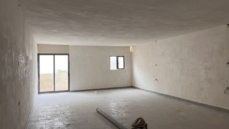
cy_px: 59
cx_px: 114
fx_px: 176
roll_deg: +1.5
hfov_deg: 66.1
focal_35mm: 29
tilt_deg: -2.8
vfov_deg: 40.2
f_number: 1.6
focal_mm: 5.1
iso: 125
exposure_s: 1/60
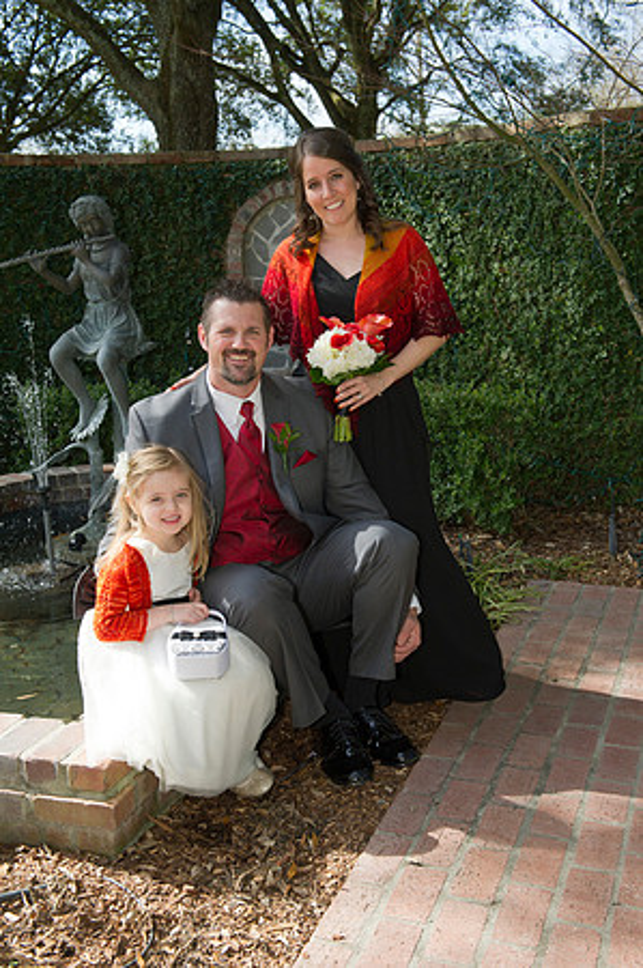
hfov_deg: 30.4
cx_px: 322
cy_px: 484
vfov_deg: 44.5
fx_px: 1181
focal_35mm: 44
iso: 200
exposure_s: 1/200
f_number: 7.1
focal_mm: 44
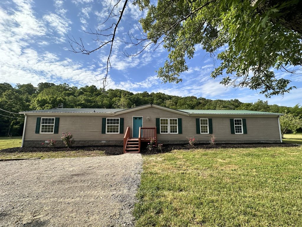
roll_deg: -0.2
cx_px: 151
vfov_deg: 85.7
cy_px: 114
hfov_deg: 102.1
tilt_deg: +7.2
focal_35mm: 14
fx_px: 122
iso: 40
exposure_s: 1/1366
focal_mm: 2.22
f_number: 2.2
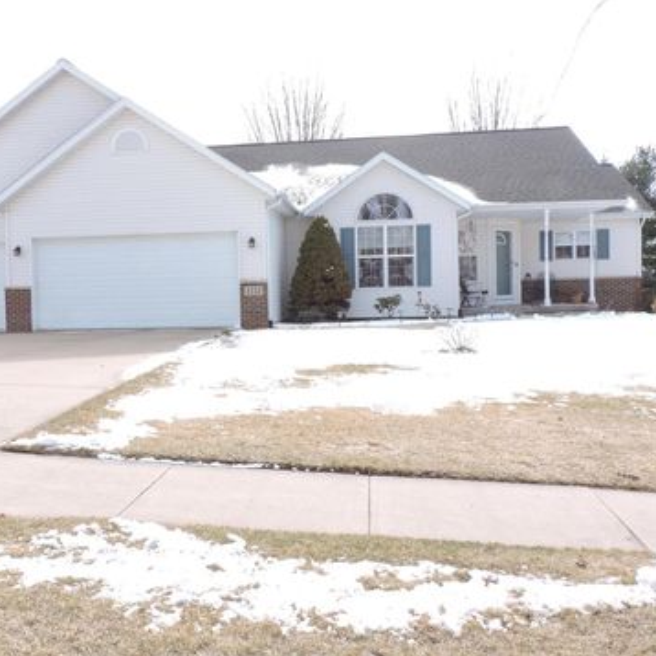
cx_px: 242
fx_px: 793
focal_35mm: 37
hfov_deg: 44.5
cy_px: 327
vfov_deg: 44.9
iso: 100
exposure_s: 1/100
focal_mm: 5.4
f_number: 7.8
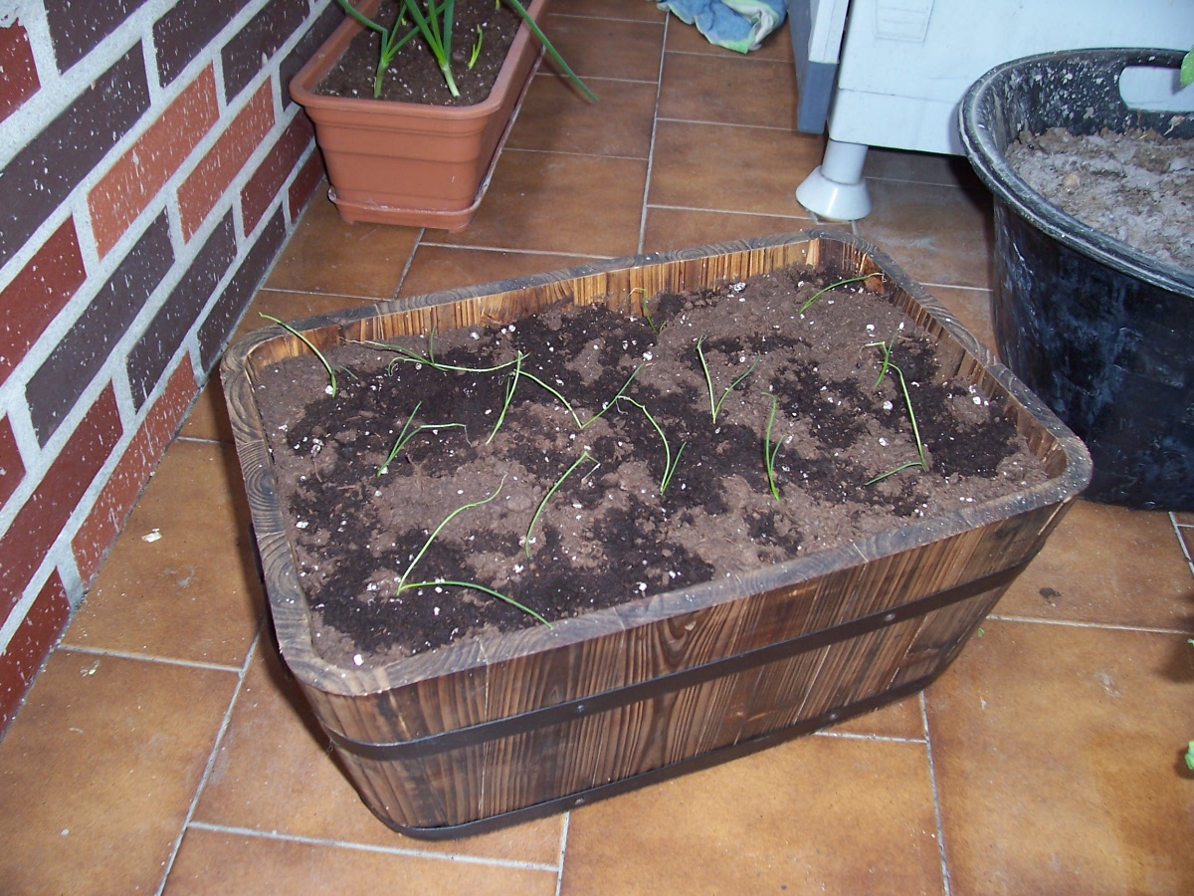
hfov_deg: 54.0
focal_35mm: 34
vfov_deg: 41.8
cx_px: 597
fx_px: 1173
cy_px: 448
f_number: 2.7
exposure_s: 1/60
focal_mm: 5.6
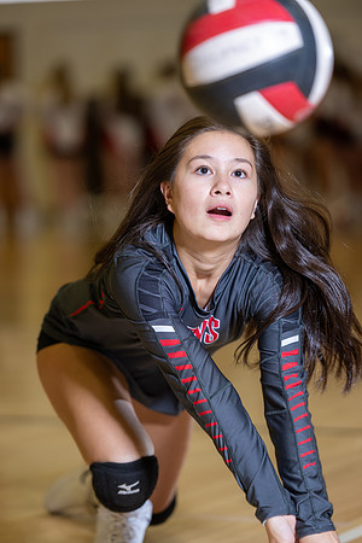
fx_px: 2489
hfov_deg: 8.3
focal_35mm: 165
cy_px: 272
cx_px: 181
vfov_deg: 12.5
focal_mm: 165
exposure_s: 1/200
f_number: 2.8
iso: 500
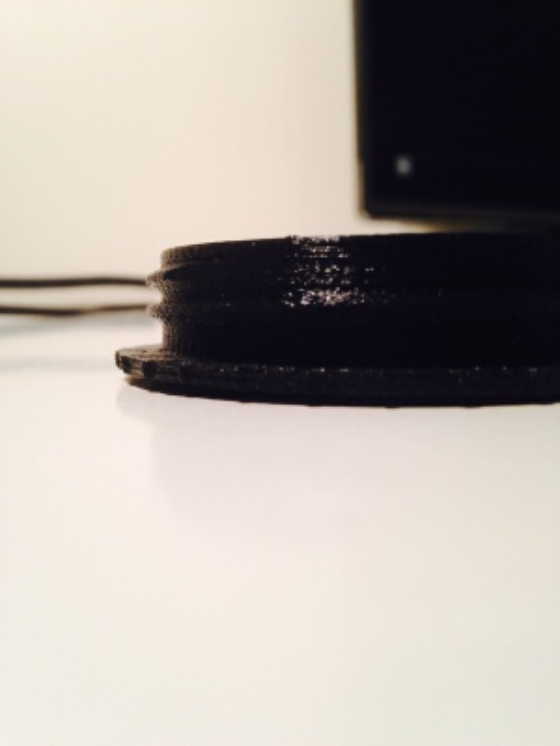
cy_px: 373
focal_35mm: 33
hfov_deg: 42.9
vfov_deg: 55.4
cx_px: 280
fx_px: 712
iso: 64
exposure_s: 1/20
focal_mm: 4.12
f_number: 2.4
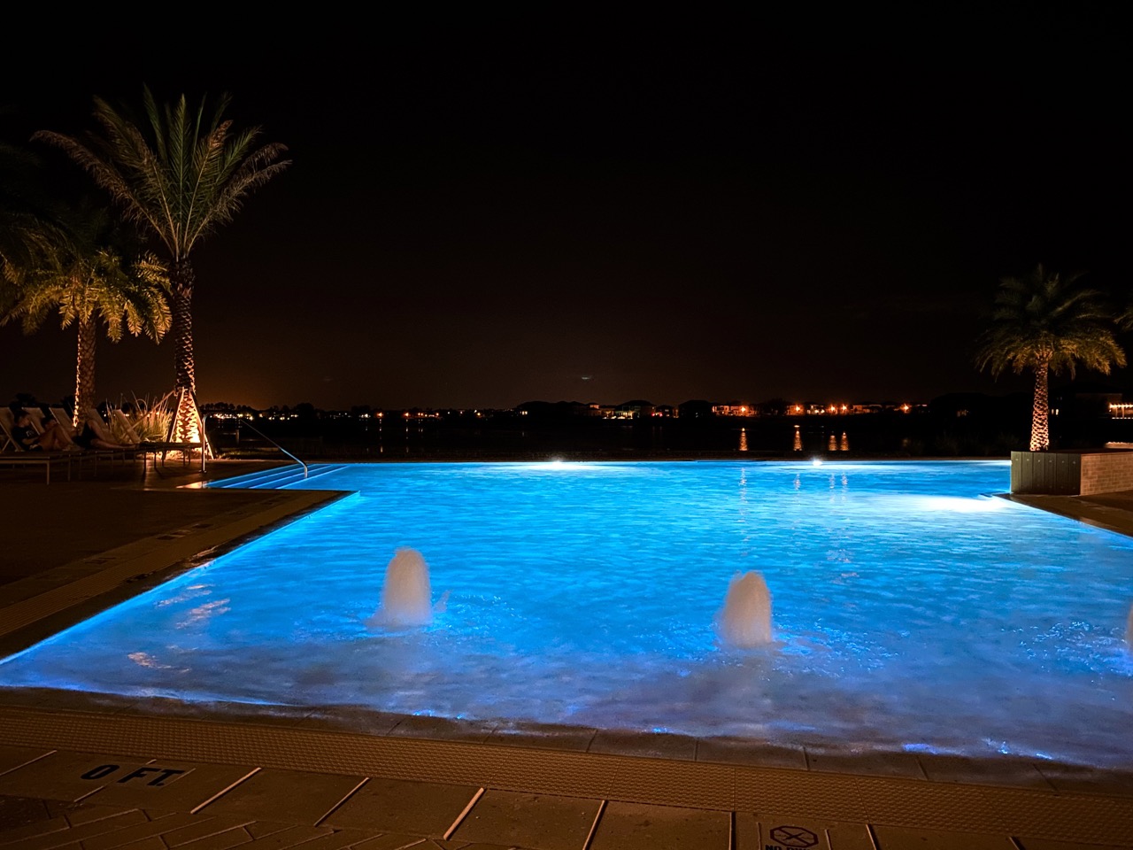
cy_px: 425
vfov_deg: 53.1
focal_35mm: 26
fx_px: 851
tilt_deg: +0.1
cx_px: 566
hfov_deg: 67.3
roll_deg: -0.2
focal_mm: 4.25
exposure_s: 1/8
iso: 640
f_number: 1.8
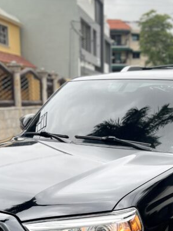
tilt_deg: -10.9
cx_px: 92
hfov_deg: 21.6
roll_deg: +0.7
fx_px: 453
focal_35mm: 68
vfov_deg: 27.8
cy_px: 192
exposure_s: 1/122
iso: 50
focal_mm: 5.7
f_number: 1.5
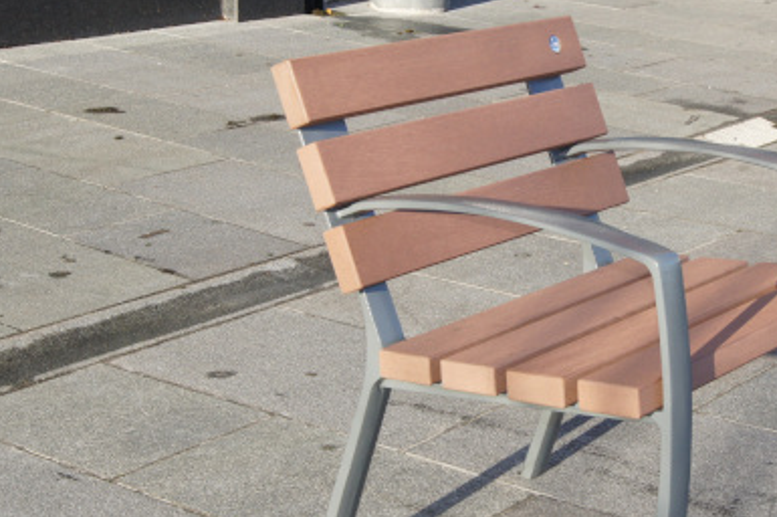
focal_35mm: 71
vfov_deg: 19.2
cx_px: 509
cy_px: 253
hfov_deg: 28.3
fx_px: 1531
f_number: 11
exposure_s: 1/160
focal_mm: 26
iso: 200
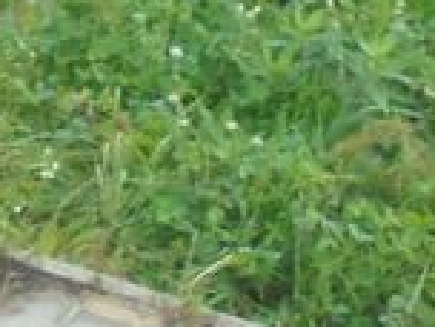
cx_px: -332
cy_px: 304
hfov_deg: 13.1
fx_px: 1722
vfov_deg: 10.8
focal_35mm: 137
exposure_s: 1/250
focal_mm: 4.6
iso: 160
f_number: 3.5
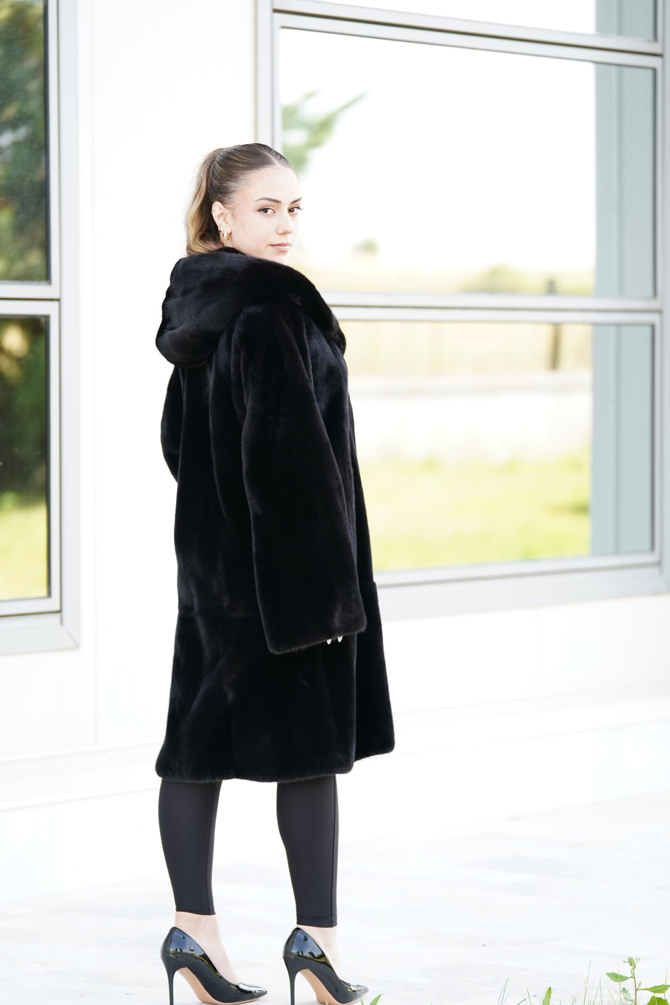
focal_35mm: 134
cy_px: 494
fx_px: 3740
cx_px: 318
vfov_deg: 15.3
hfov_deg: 10.2
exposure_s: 1/250
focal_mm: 126
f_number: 2.8
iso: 250
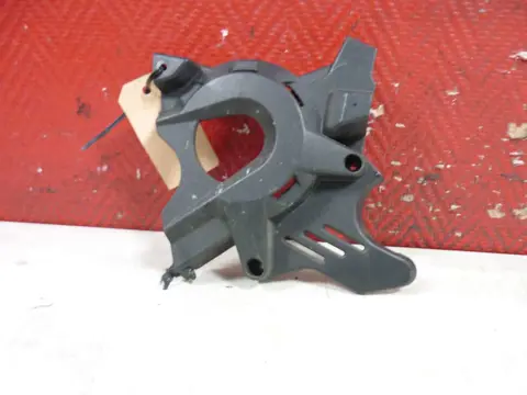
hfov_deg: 55.4
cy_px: 198
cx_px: 264
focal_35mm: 33
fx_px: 502
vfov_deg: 42.9
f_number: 2.8
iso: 400
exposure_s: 1/8
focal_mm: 5.5
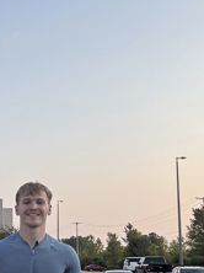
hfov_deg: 19.3
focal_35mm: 75
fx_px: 590
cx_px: 29
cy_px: 192
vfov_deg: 25.8
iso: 25
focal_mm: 2.69
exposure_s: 1/581
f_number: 1.9
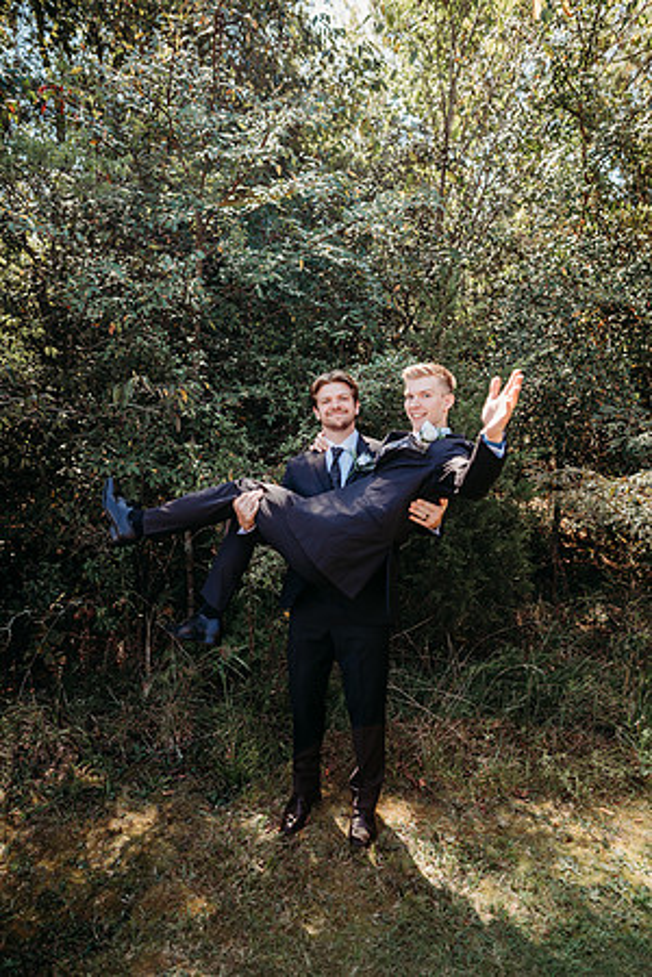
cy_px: 488
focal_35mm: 24
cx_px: 326
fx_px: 652
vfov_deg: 73.7
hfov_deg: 53.1
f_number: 2.8
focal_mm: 24
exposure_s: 1/400
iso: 125
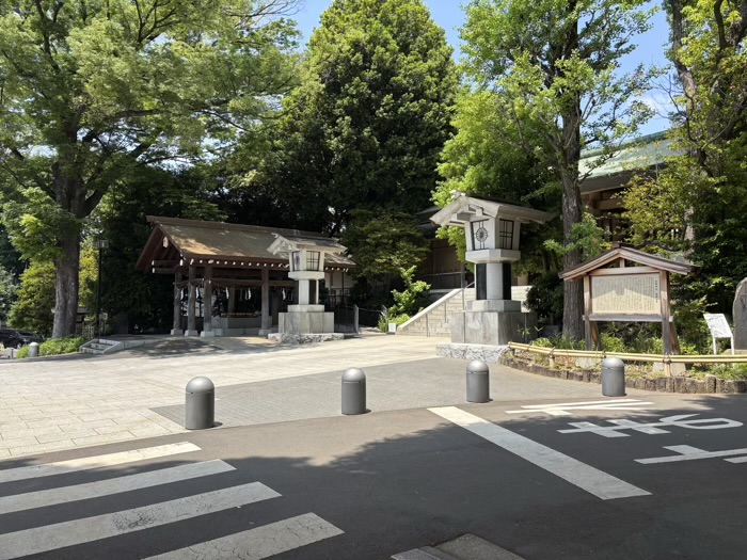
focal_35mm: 26
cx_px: 374
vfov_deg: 53.1
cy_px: 280
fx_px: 561
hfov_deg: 67.3
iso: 50
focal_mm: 5.96
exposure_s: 1/1590
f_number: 1.6
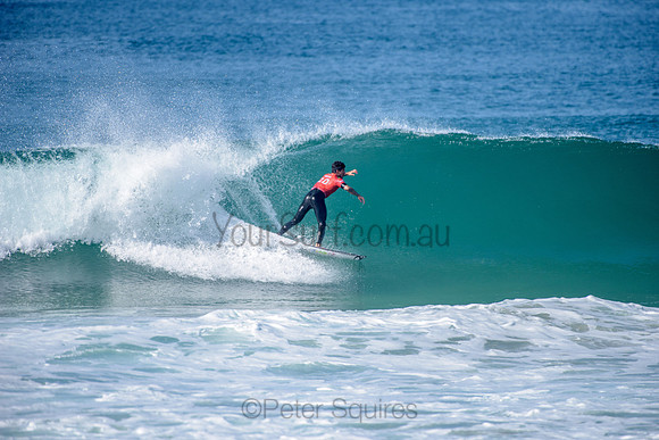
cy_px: 220
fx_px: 9154
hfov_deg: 4.1
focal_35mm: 500
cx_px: 330
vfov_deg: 2.8
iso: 160
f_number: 5.6
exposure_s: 1/2000
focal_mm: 500
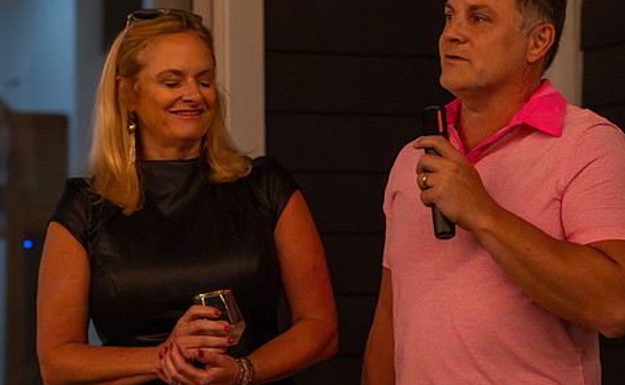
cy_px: 133
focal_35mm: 138
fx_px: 2340
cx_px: 313
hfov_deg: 15.2
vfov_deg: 9.4
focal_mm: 75
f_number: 3.5
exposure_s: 1/125
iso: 5000
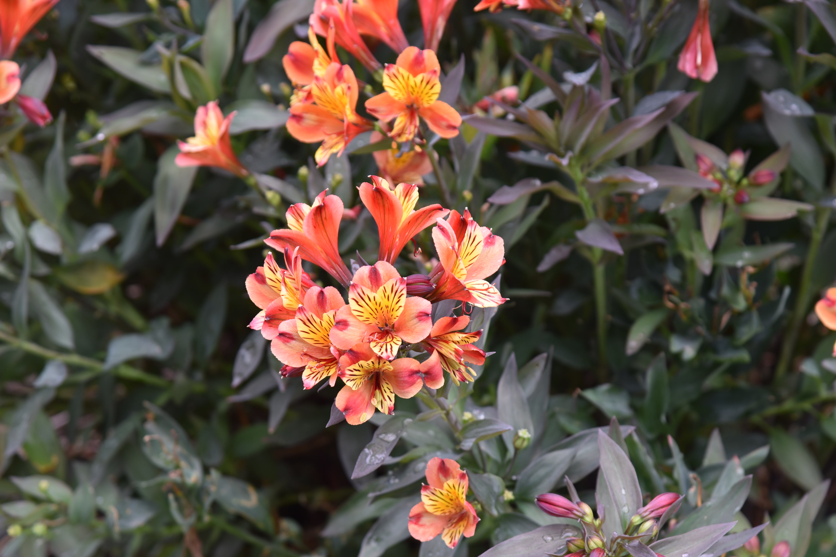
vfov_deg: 11.4
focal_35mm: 120
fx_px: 2786
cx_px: 418
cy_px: 278
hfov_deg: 17.1
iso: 400
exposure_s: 1/160
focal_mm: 120
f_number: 6.3
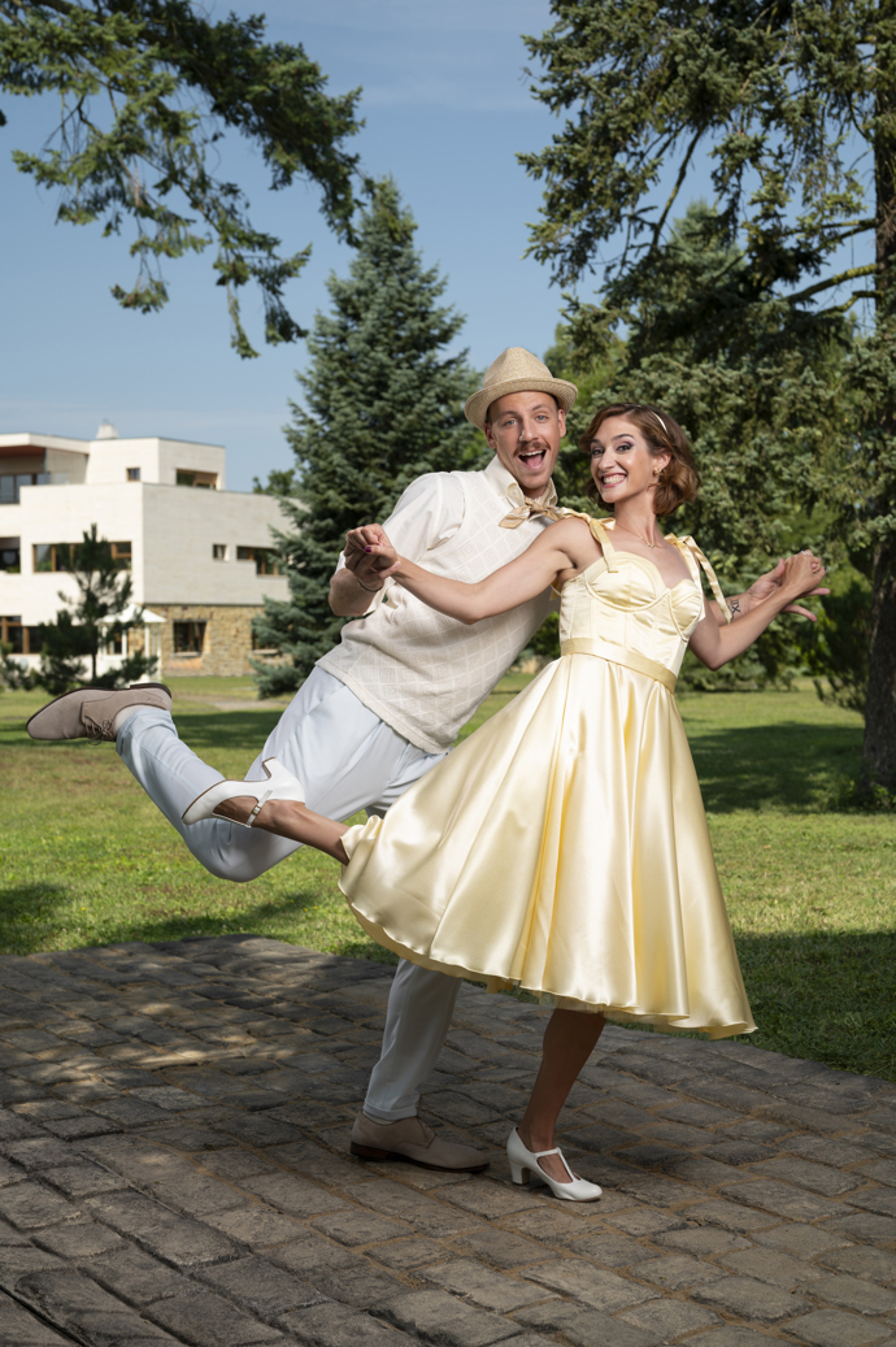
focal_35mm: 50
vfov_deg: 39.6
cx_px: 448
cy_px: 674
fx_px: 1869
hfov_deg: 27.0
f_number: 5.6
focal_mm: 50
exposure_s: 1/200
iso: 125
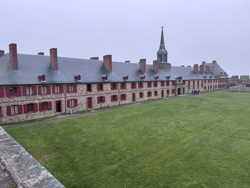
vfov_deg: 56.8
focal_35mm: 24
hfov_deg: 71.6
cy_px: 94
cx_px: 125
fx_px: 173
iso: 80
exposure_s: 1/2252
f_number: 1.78
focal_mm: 6.76
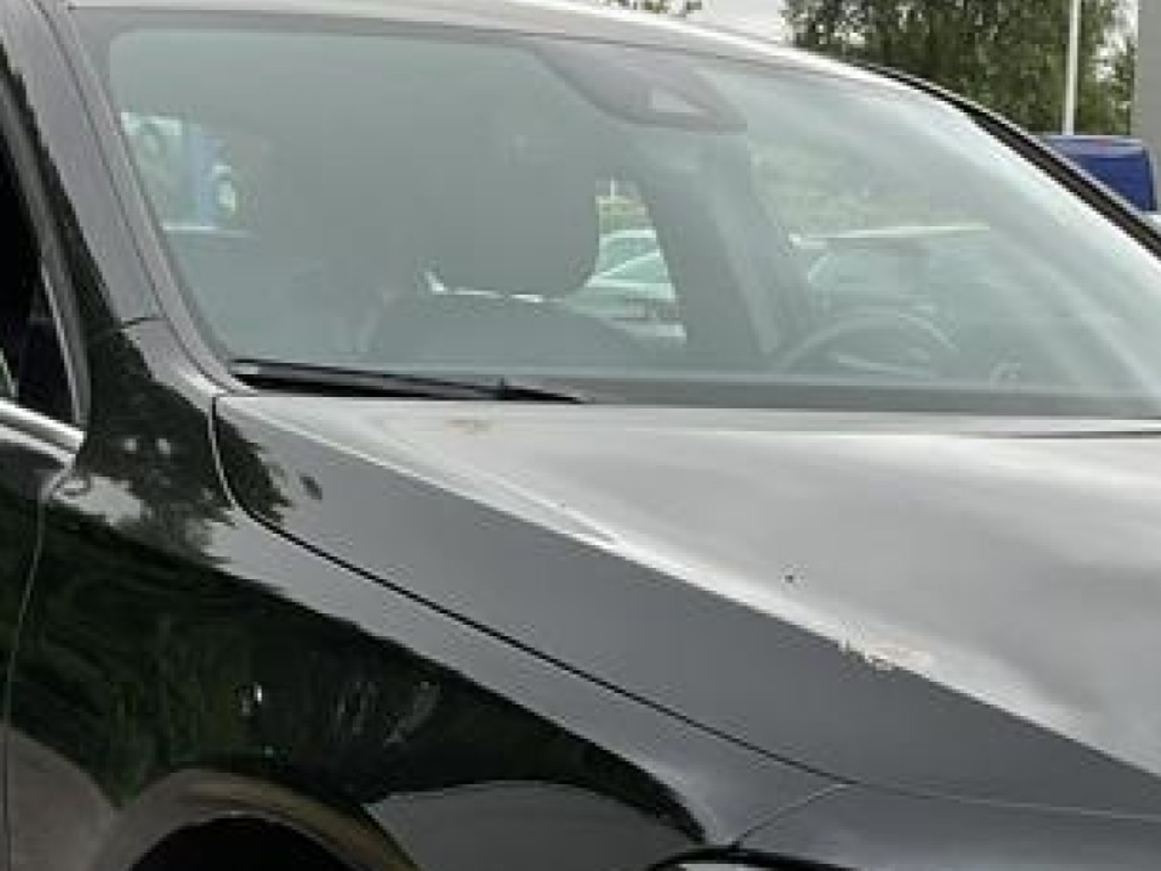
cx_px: 869
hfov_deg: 20.1
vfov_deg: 14.7
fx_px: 3253
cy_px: 1046
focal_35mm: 97
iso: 16
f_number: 1.8
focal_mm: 3
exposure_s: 1/270
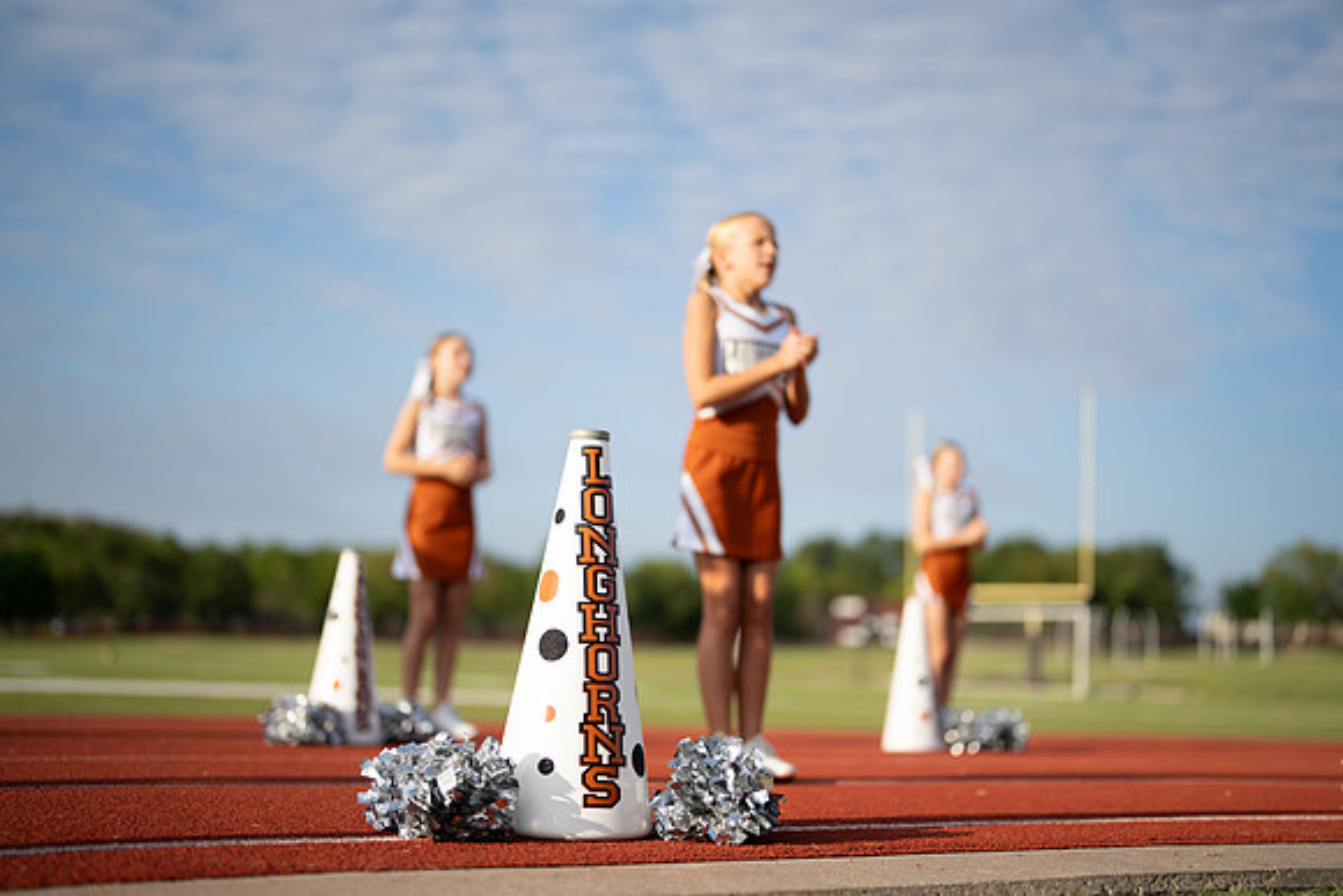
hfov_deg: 39.6
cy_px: 448
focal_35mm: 50
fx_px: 1866
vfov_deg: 27.0
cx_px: 672
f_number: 1.2
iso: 200
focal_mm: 50
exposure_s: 1/12800
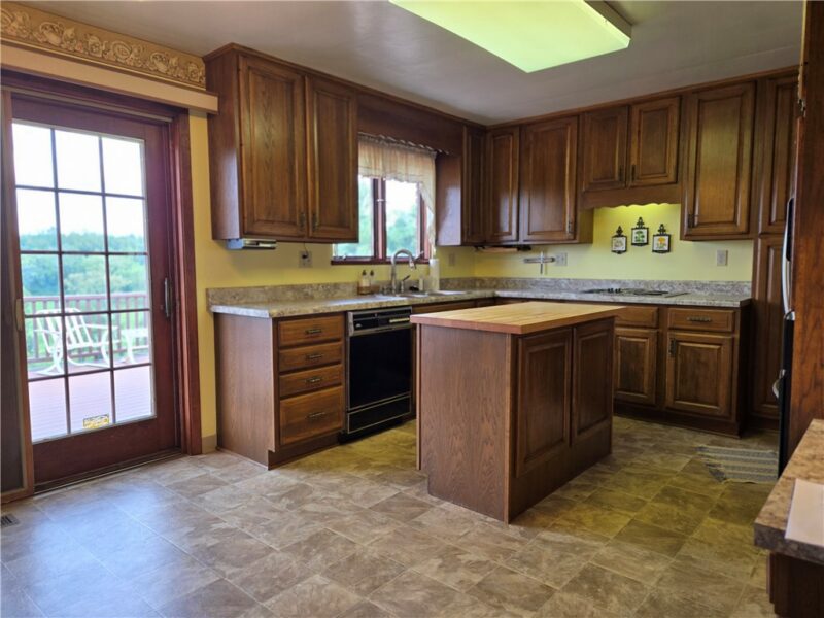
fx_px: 547
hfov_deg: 73.9
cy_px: 309
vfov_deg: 58.9
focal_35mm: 23
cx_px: 412
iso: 64
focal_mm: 5.4
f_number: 1.8
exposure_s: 1/120
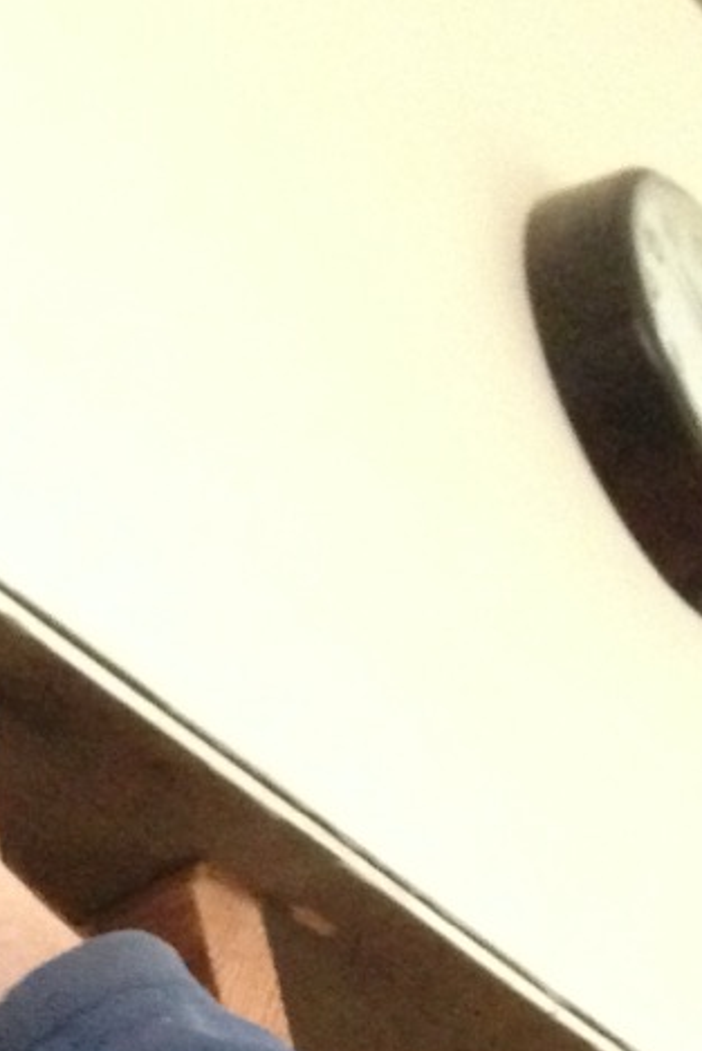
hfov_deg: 11.3
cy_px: 1542
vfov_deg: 16.1
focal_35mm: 117
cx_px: -296
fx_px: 3419
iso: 640
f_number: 2.4
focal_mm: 4.12
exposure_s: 1/15
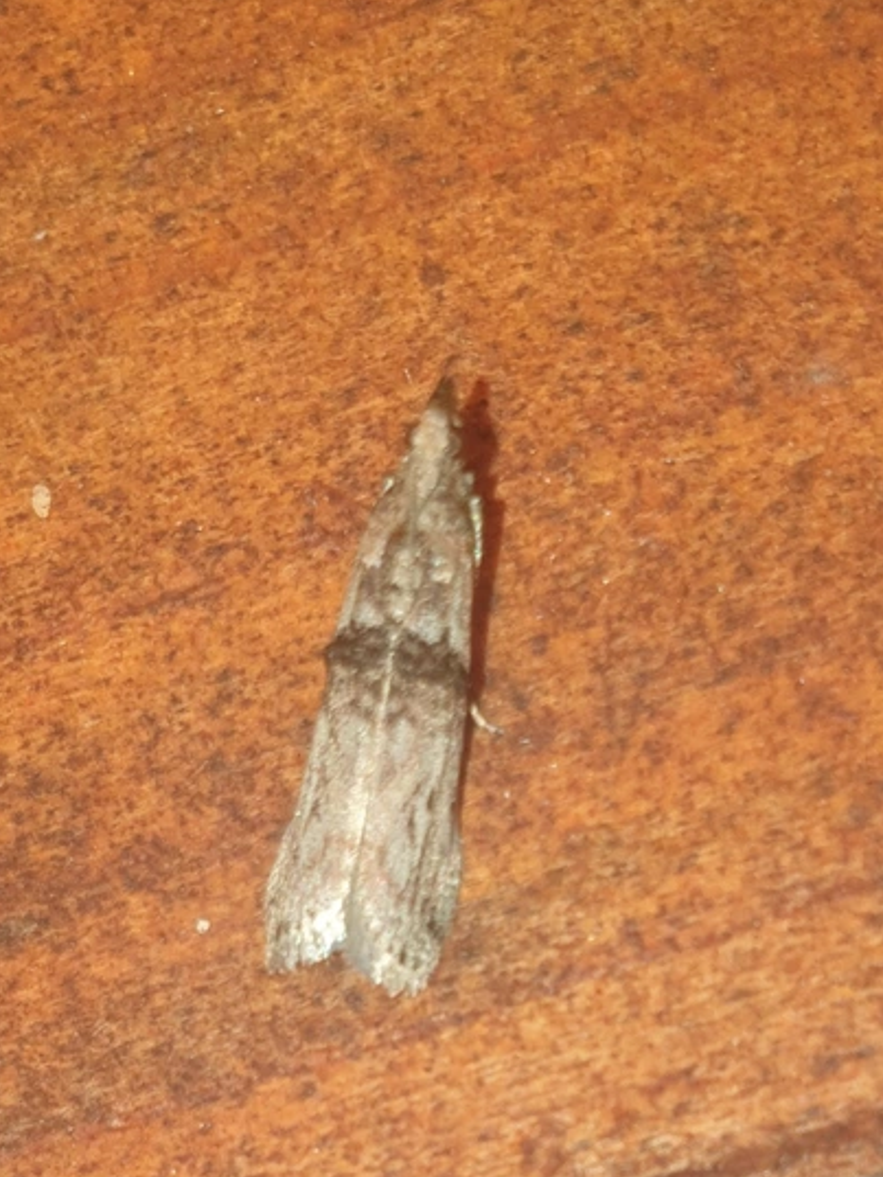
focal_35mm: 31
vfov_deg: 58.1
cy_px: 673
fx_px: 1054
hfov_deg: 45.5
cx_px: 445
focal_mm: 4.3
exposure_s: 1/490
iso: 50
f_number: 2.4
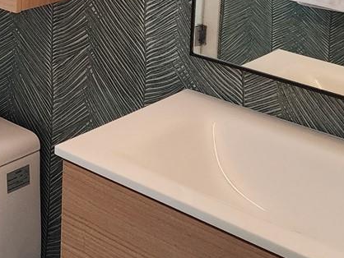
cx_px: -138
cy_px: -149
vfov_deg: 15.3
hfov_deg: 19.9
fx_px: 875
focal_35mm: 88
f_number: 1.8
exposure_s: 1/120
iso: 320
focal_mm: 6.4
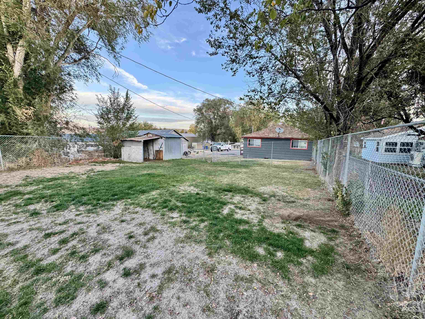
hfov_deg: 102.1
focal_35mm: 14
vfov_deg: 85.7
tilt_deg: -8.0
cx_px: 212
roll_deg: +0.2
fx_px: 172
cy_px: 160
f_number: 2.2
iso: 100
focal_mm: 2.22
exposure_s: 1/99
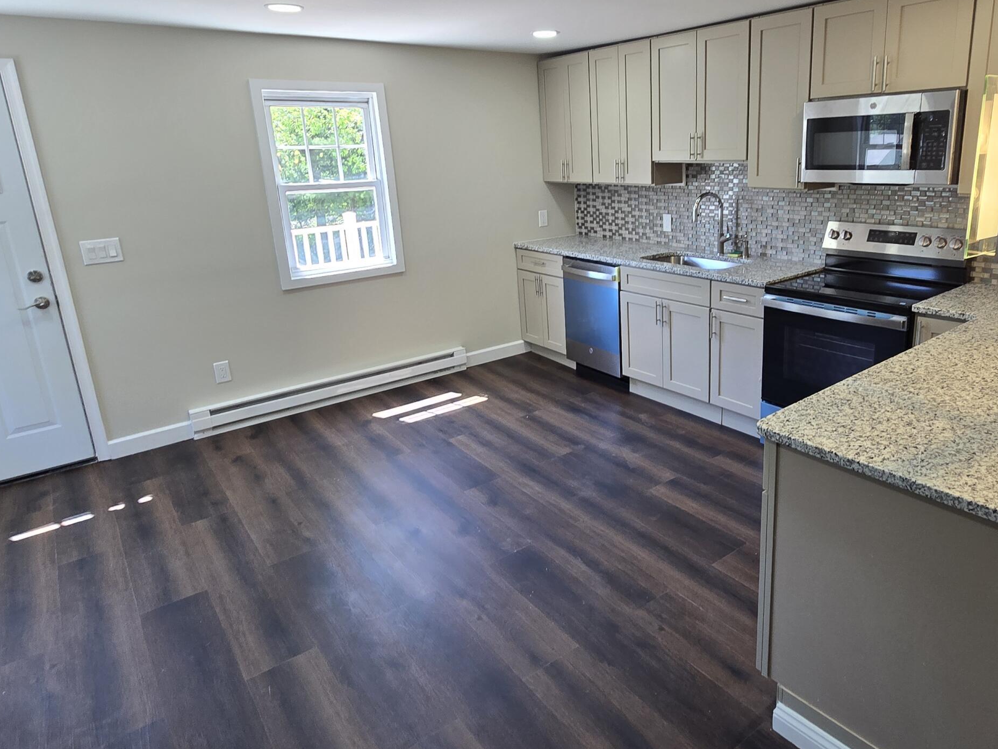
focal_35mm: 21
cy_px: 343
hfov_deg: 78.1
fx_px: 605
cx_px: 596
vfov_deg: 63.3
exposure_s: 1/60
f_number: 2.2
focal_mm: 2.2
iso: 64
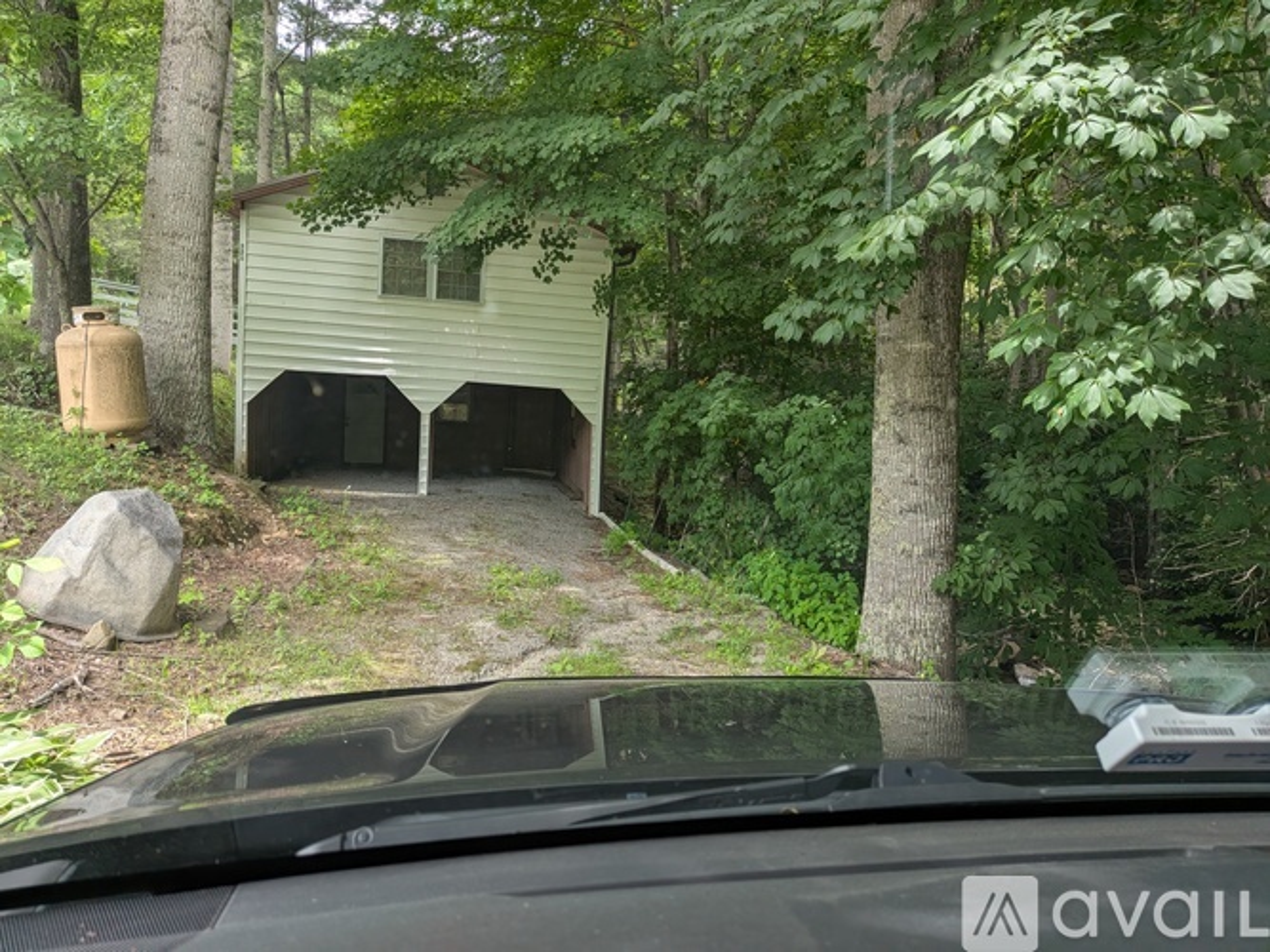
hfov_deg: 71.6
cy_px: 476
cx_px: 635
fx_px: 880
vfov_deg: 56.8
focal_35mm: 24
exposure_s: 1/212
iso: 51
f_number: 1.7
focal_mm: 4.53
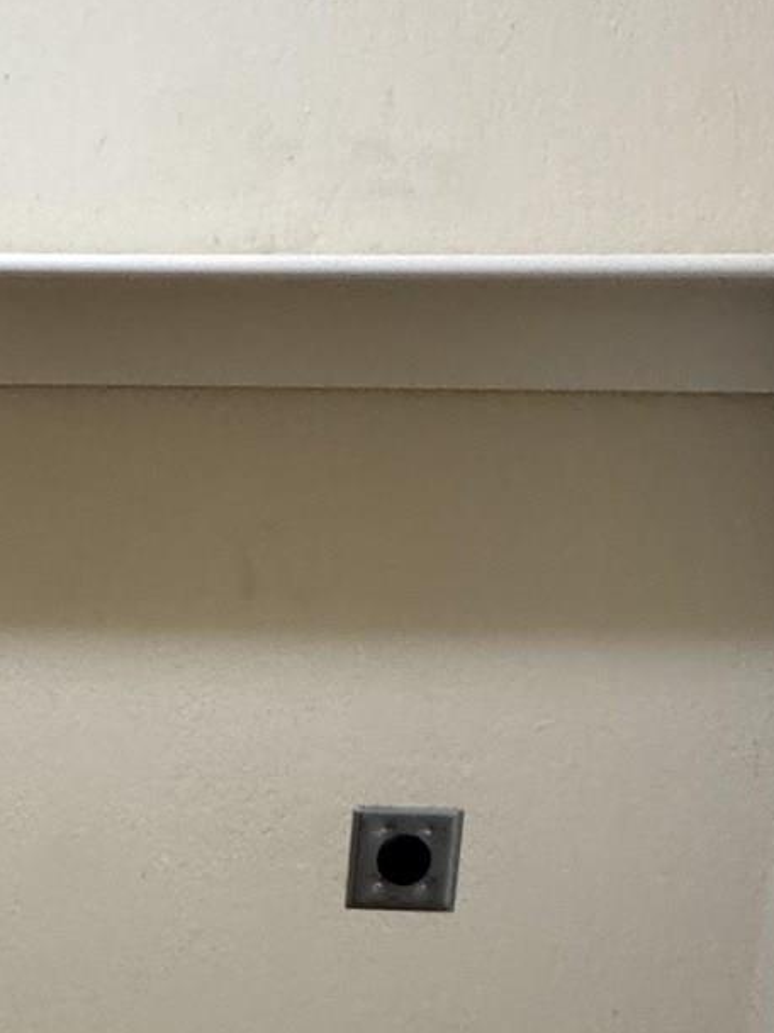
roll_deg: +0.0
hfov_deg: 26.2
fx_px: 1582
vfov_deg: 34.4
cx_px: 12
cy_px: 913
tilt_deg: -18.9
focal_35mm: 53
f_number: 2.2
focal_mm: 2.22
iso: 320
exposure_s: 1/60
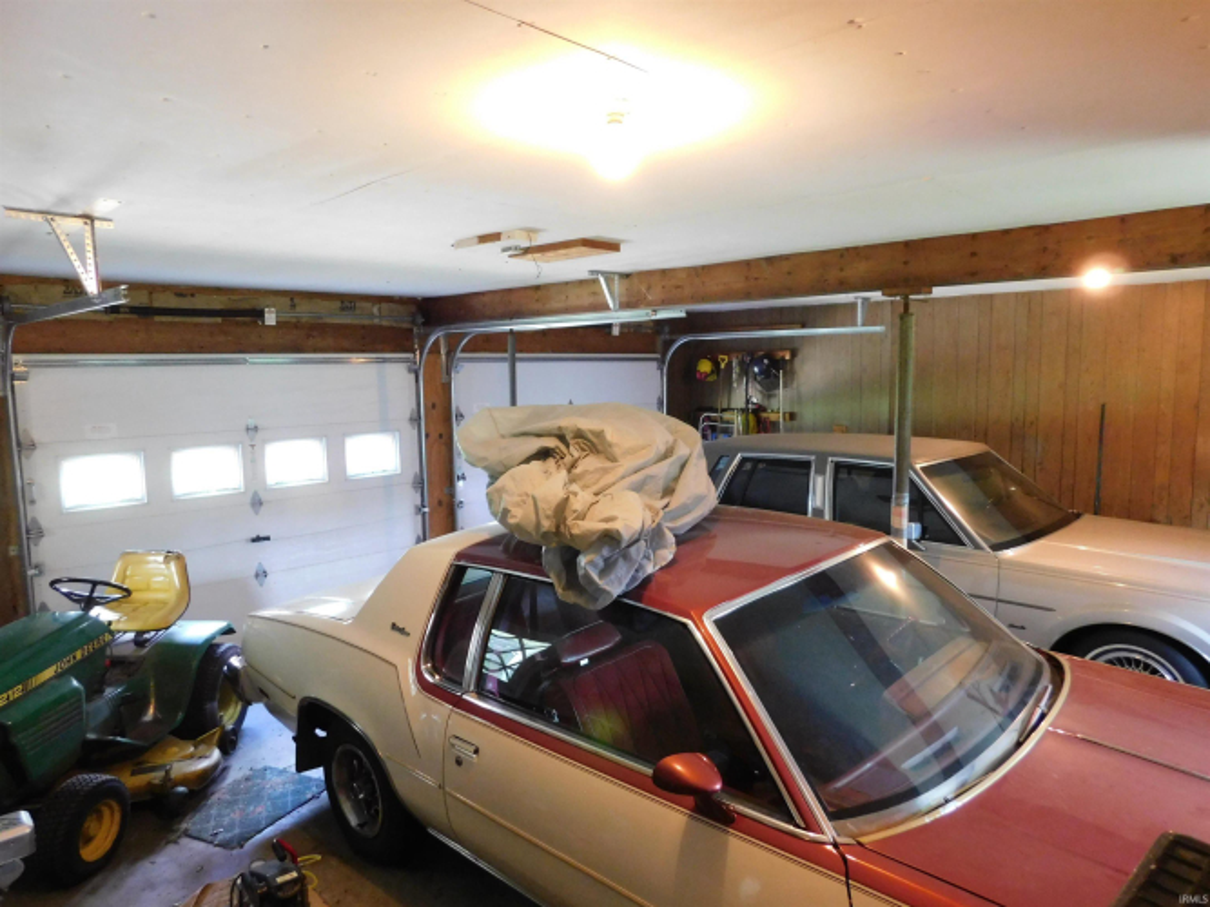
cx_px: 605
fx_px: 804
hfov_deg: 73.9
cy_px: 454
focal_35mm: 23
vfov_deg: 58.9
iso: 500
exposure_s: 1/8
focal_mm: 4
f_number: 3
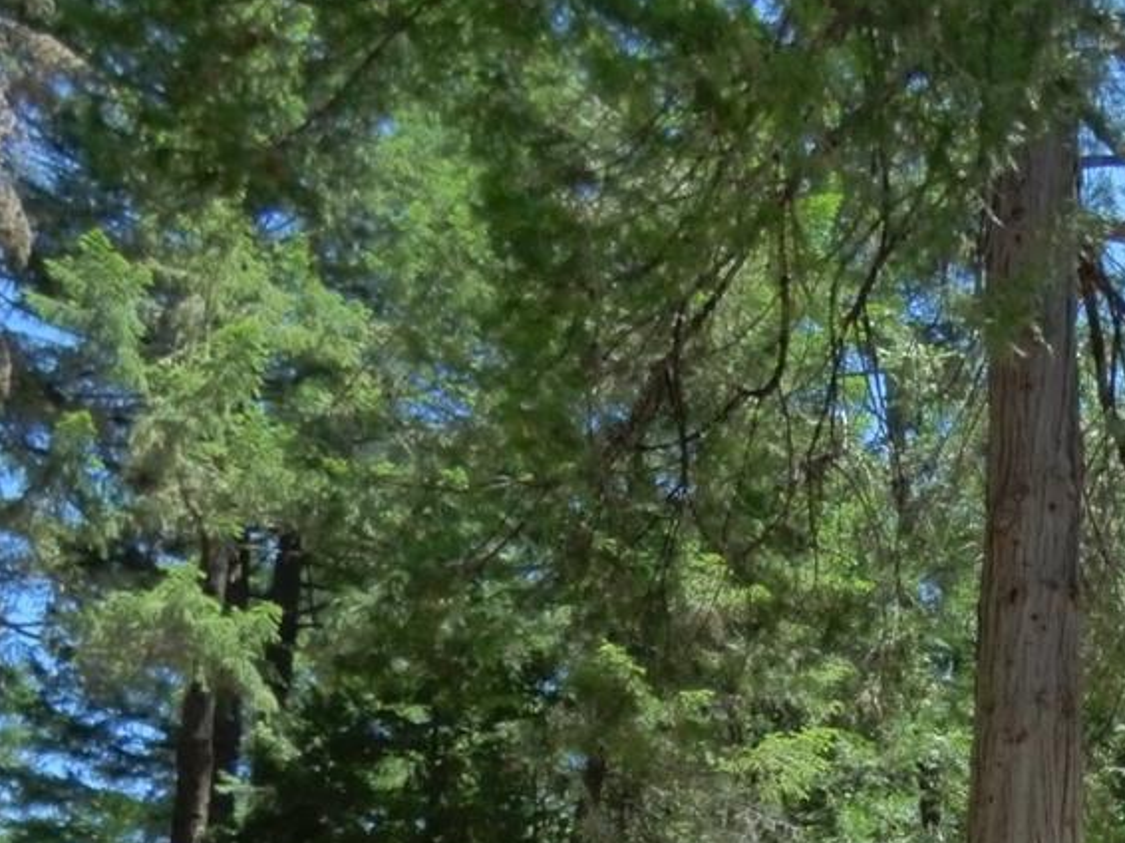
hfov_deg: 32.7
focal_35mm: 53
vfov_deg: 24.7
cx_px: 1169
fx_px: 1722
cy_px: 1030
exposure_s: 1/640
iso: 400
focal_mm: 3.58
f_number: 2.8
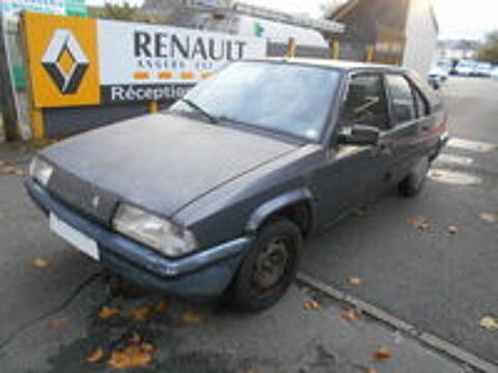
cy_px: 186
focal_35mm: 26
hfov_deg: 67.3
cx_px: 249
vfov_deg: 53.1
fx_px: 374
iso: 450
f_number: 3.2
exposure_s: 1/250
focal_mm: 4.6
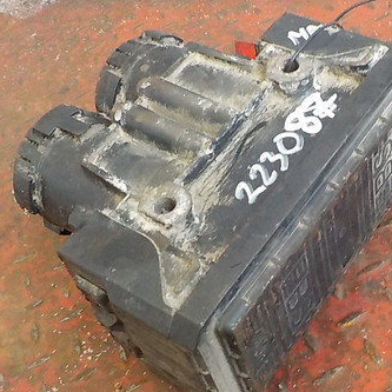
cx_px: 277
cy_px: 225
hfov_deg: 33.0
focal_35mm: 51
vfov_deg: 33.3
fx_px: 653
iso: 800
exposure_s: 1/20
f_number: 3.3
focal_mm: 4.1
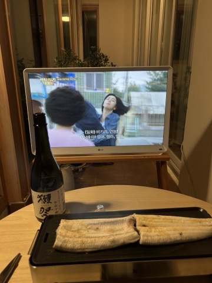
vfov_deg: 67.3
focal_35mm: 26
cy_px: 142
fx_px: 212
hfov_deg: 53.1
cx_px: 106
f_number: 1.5
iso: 160
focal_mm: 5.7
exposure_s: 1/60
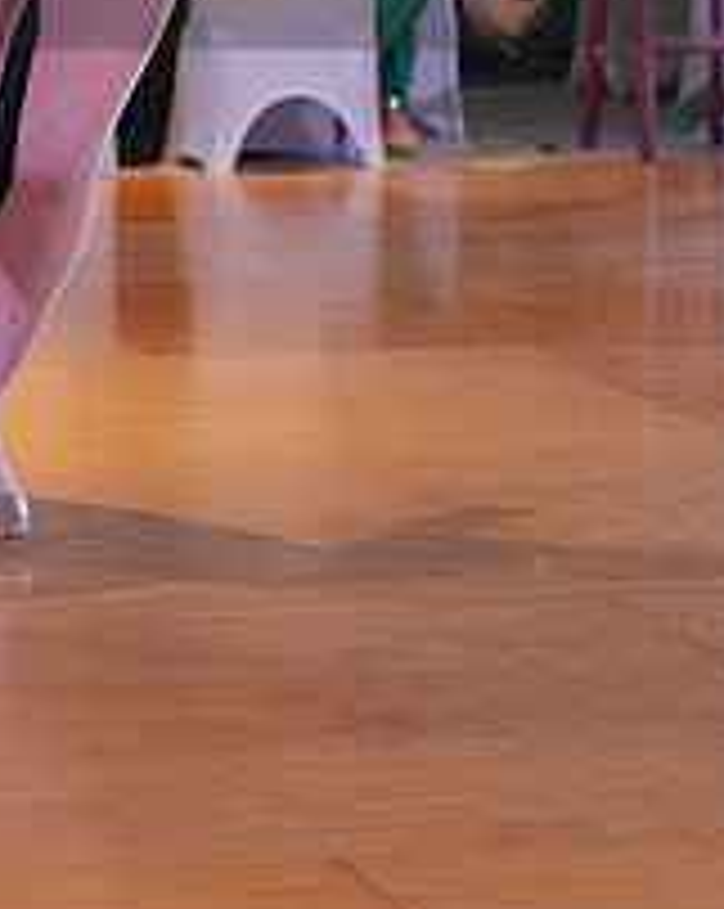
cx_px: 74
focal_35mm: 189
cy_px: -99
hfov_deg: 8.1
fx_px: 5074
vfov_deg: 10.1
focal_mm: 70
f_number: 3.5
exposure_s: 1/400
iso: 2500
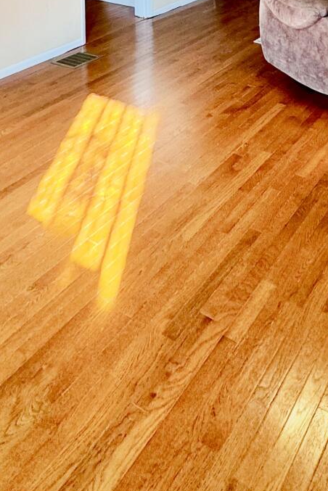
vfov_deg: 36.2
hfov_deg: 31.2
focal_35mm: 43
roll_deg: +0.4
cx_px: 184
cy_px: -86
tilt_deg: -7.0
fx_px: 587
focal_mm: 2.22
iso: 200
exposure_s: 1/120
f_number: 2.2
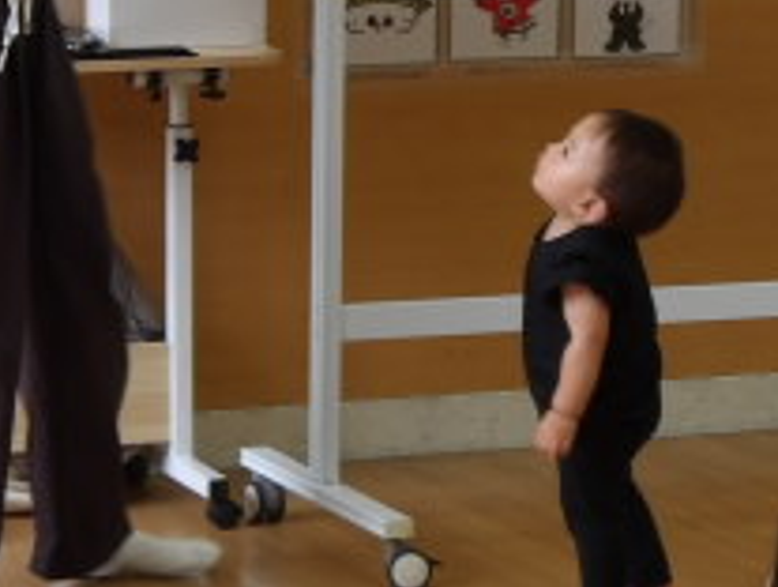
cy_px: 19
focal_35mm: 216
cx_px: 620
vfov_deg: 6.9
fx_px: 4863
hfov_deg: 9.1
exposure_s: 1/35
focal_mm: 12.5
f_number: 4.9
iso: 111
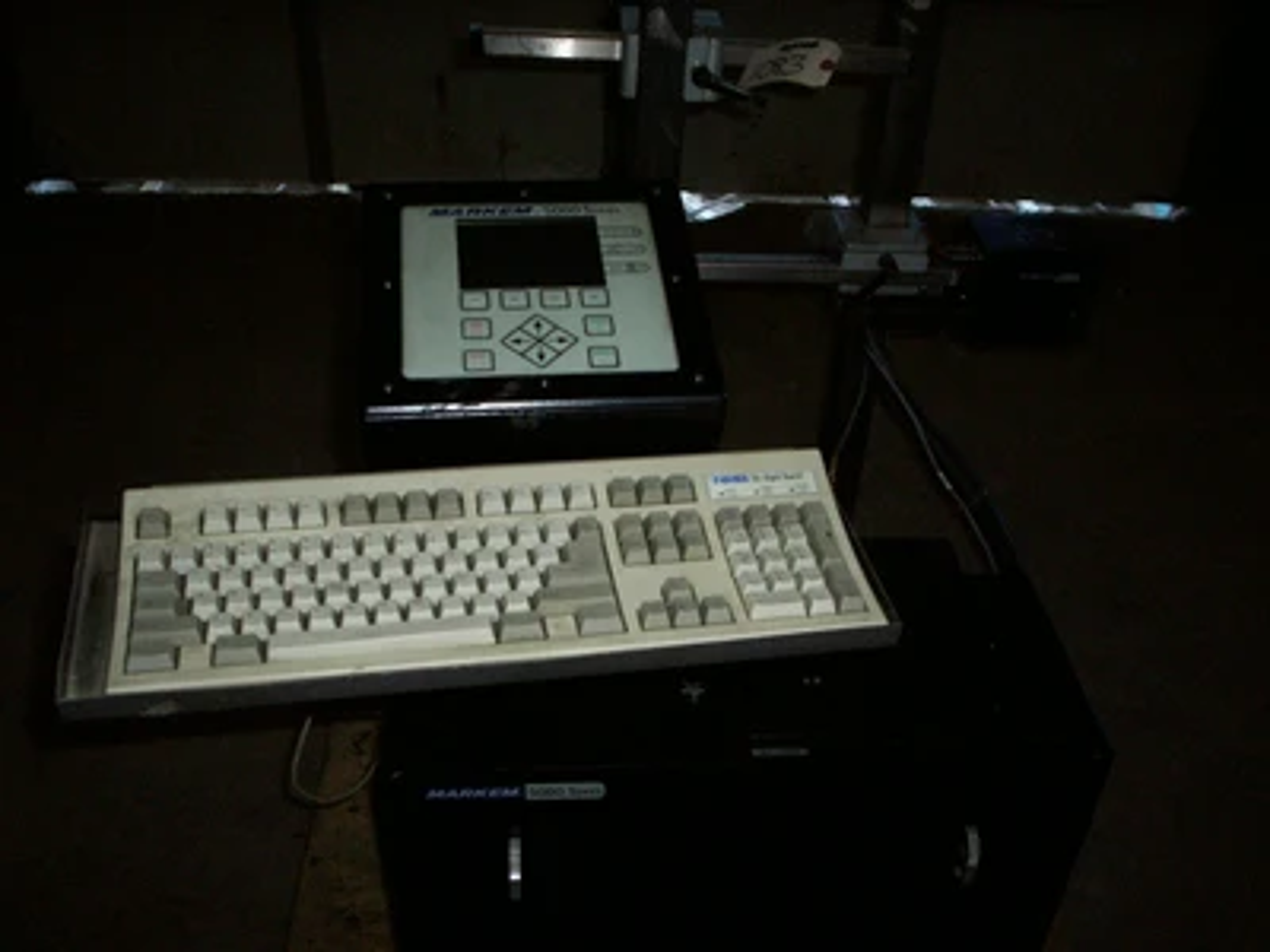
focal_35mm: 36
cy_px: 476
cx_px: 635
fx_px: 1321
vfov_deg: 39.7
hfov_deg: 51.4
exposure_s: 1/64
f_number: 4.5
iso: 140
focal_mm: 5.9
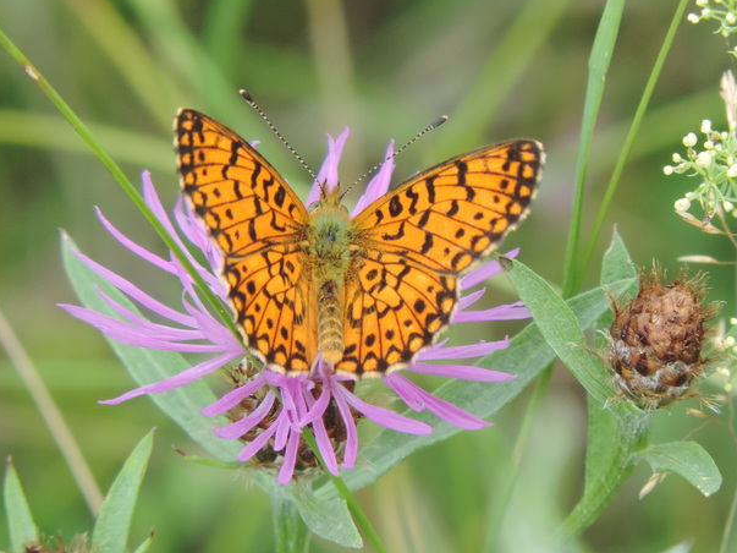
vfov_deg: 1.1
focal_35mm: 1415
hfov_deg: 1.4
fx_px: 30120
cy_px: 241
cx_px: 419
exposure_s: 1/320
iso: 400
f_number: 5.9
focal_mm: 180
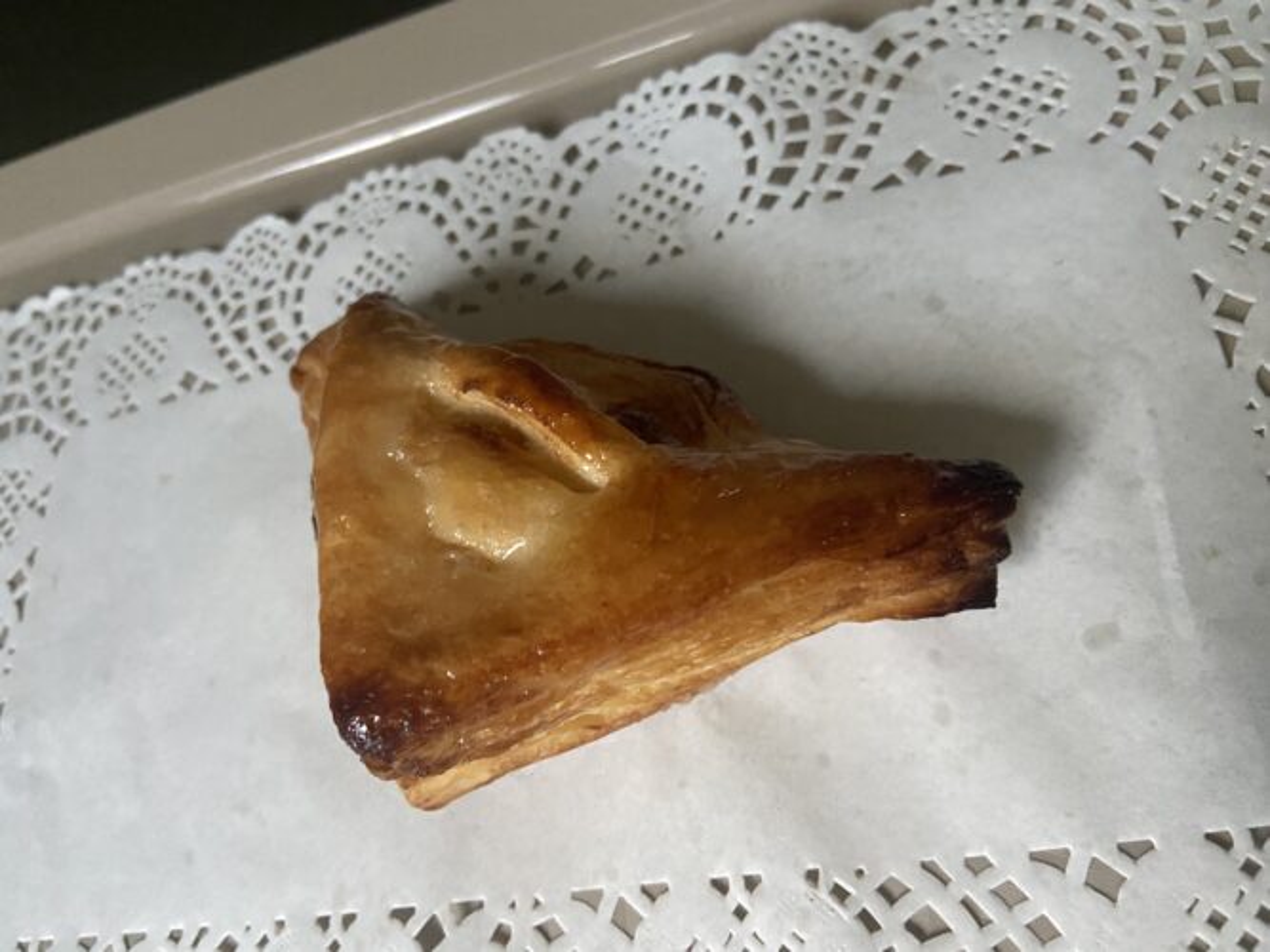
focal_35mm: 26
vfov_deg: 53.0
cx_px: 635
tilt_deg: -59.8
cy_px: 476
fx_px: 954
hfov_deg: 67.3
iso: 500
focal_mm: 4.25
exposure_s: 1/46
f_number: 1.8
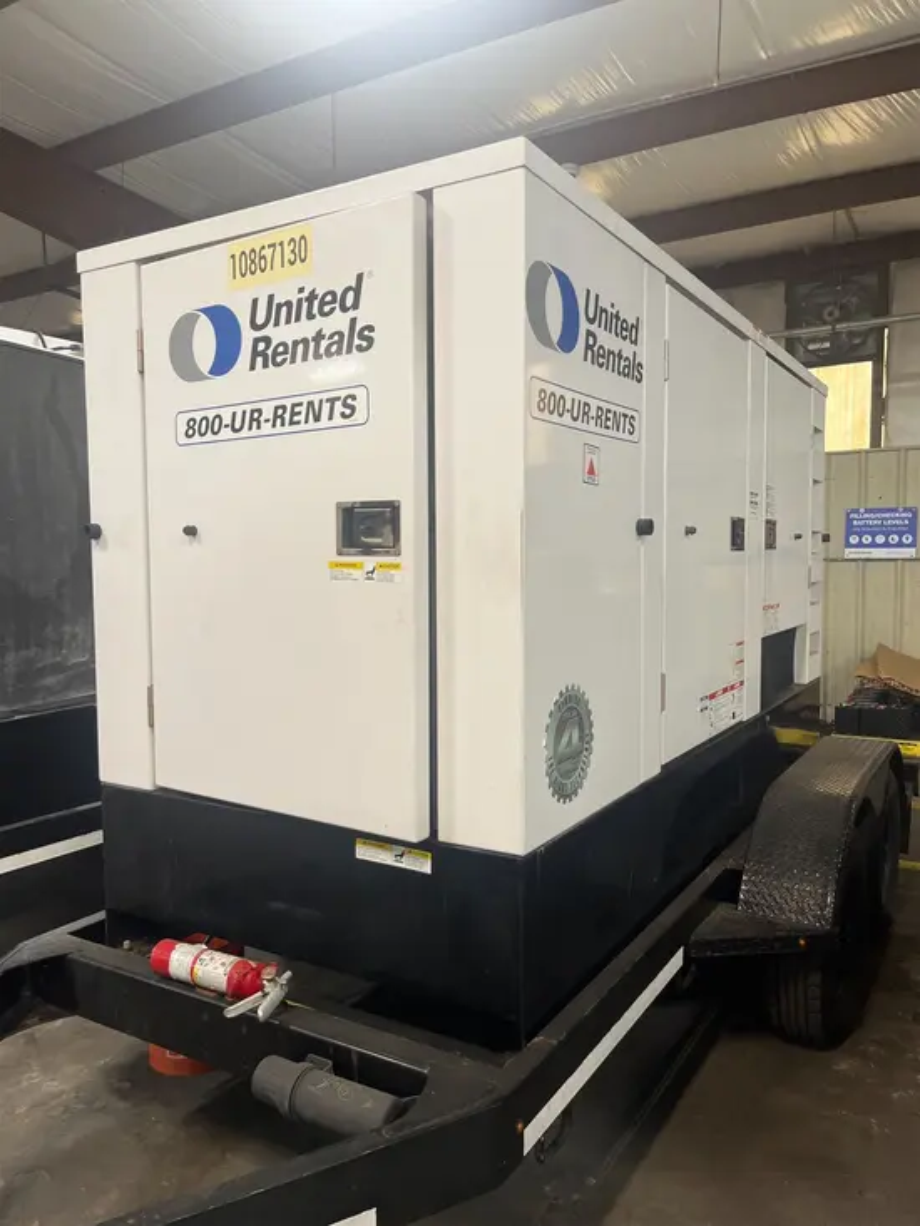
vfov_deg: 67.3
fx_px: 921
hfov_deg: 53.1
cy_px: 613
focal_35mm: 26
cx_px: 460
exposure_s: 1/60
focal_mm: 5.1
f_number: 1.6
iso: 64
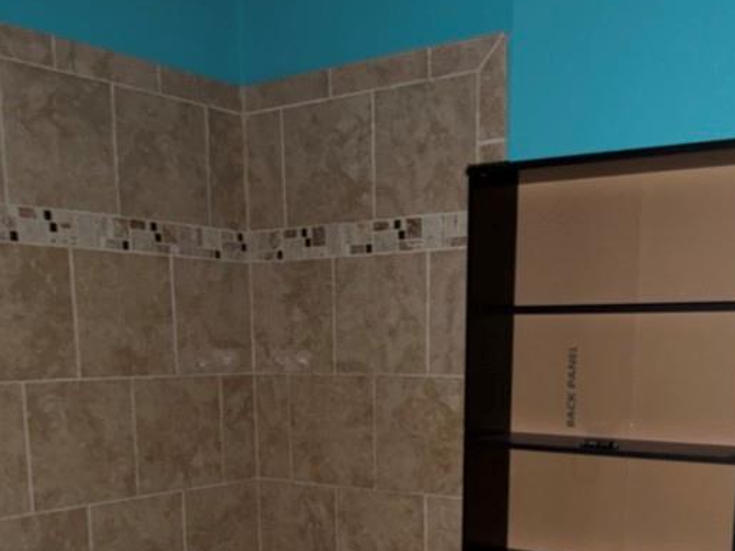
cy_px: 534
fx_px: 1019
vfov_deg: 28.6
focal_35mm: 48
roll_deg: +0.5
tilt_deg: -11.0
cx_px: 389
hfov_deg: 39.6
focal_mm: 6.76
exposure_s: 1/4
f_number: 1.78
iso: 125
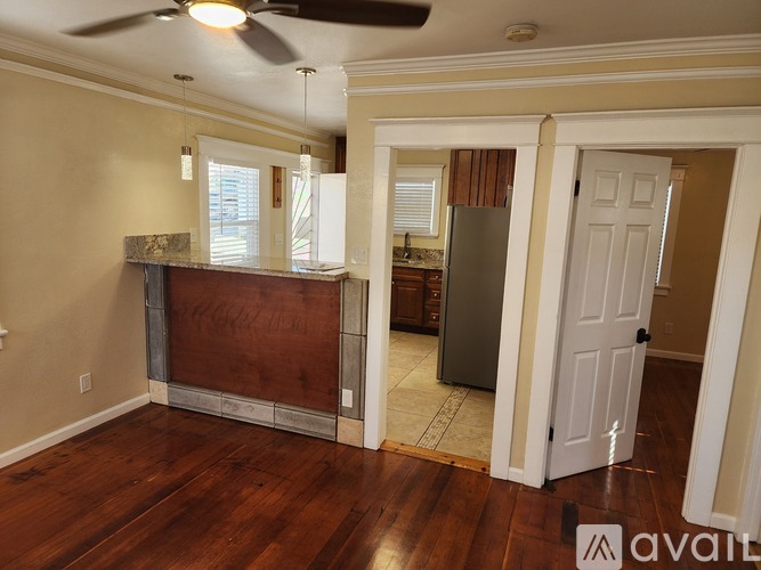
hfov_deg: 73.9
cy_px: 285
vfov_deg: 58.9
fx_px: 506
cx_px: 380
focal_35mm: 23
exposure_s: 1/120
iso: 80
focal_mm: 6.4
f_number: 1.8
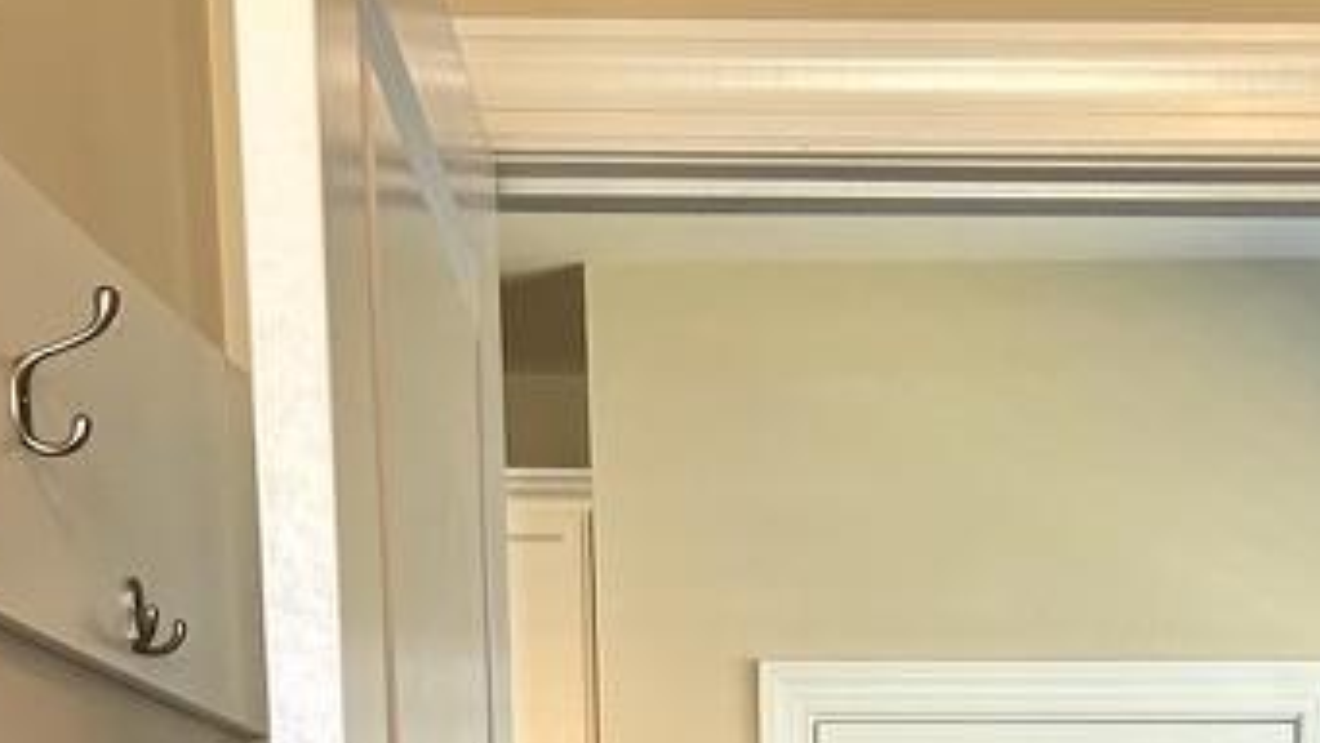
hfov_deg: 24.7
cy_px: 1827
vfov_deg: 11.5
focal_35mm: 85
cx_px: 995
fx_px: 2976
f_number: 1.5
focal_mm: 5.7
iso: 100
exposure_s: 1/60
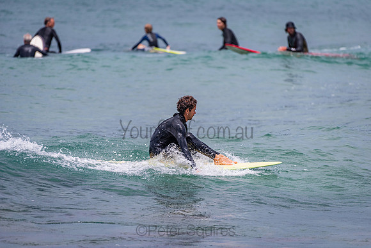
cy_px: 124
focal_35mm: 500
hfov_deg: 4.1
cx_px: 186
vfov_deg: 2.8
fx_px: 5154
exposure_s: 1/1600
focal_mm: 500
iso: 250
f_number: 5.6
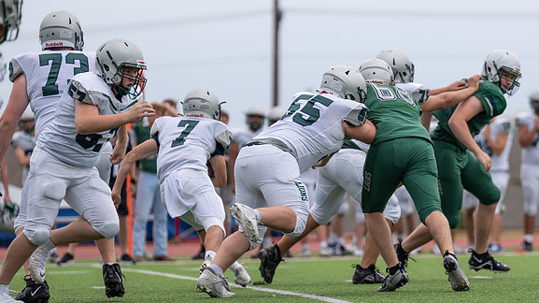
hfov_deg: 6.7
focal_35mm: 322
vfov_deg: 3.8
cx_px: 411
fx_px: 4600
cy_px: 173
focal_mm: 191
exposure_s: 1/1250
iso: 250
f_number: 2.8
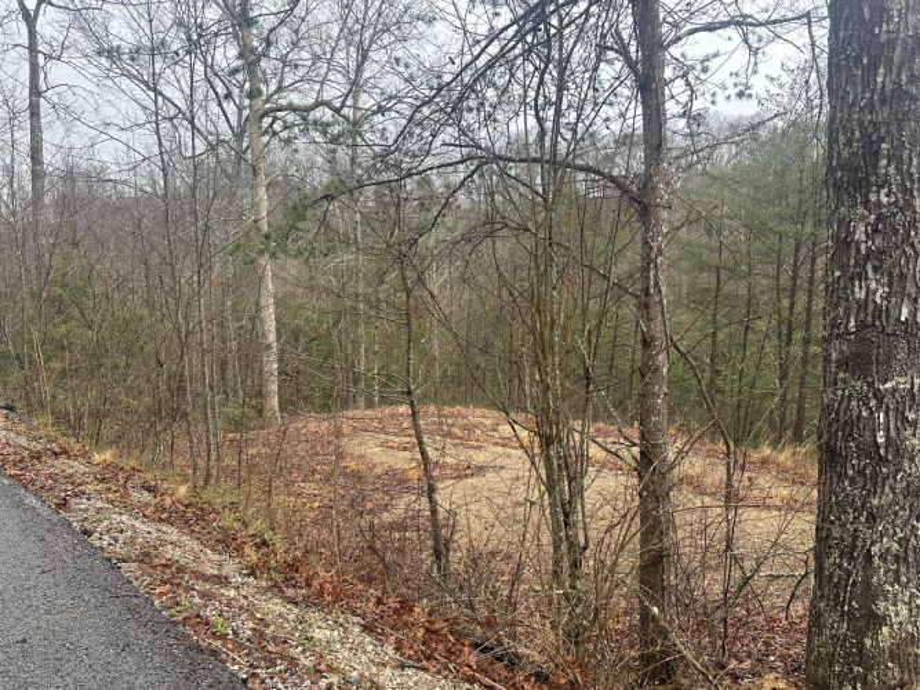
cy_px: 345
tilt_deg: -5.6
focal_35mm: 24
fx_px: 638
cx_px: 460
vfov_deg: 56.8
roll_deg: +2.2
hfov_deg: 71.6
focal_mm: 6.86
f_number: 1.78
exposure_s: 1/401
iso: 80
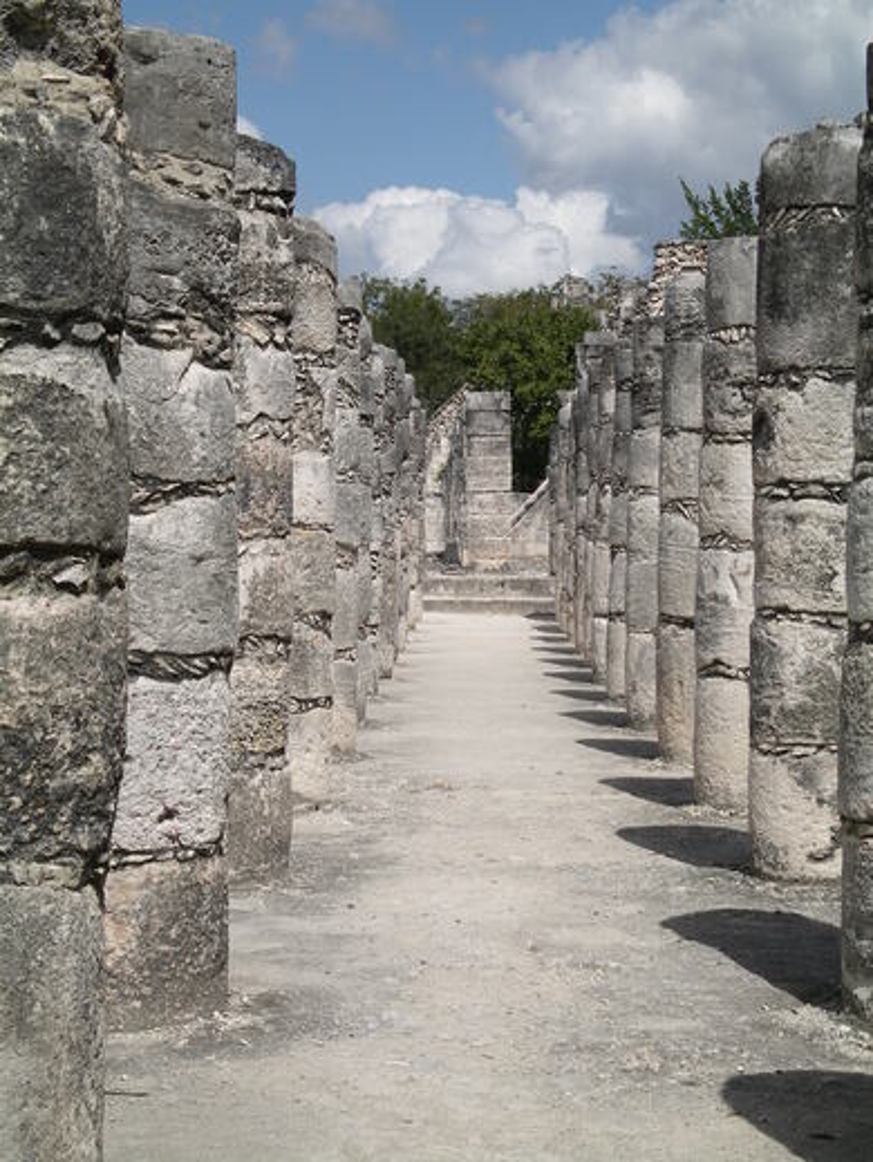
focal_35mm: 84
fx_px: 2821
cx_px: 436
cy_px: 581
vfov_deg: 23.3
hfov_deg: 17.6
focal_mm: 17.4
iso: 80
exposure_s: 1/400
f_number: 7.2
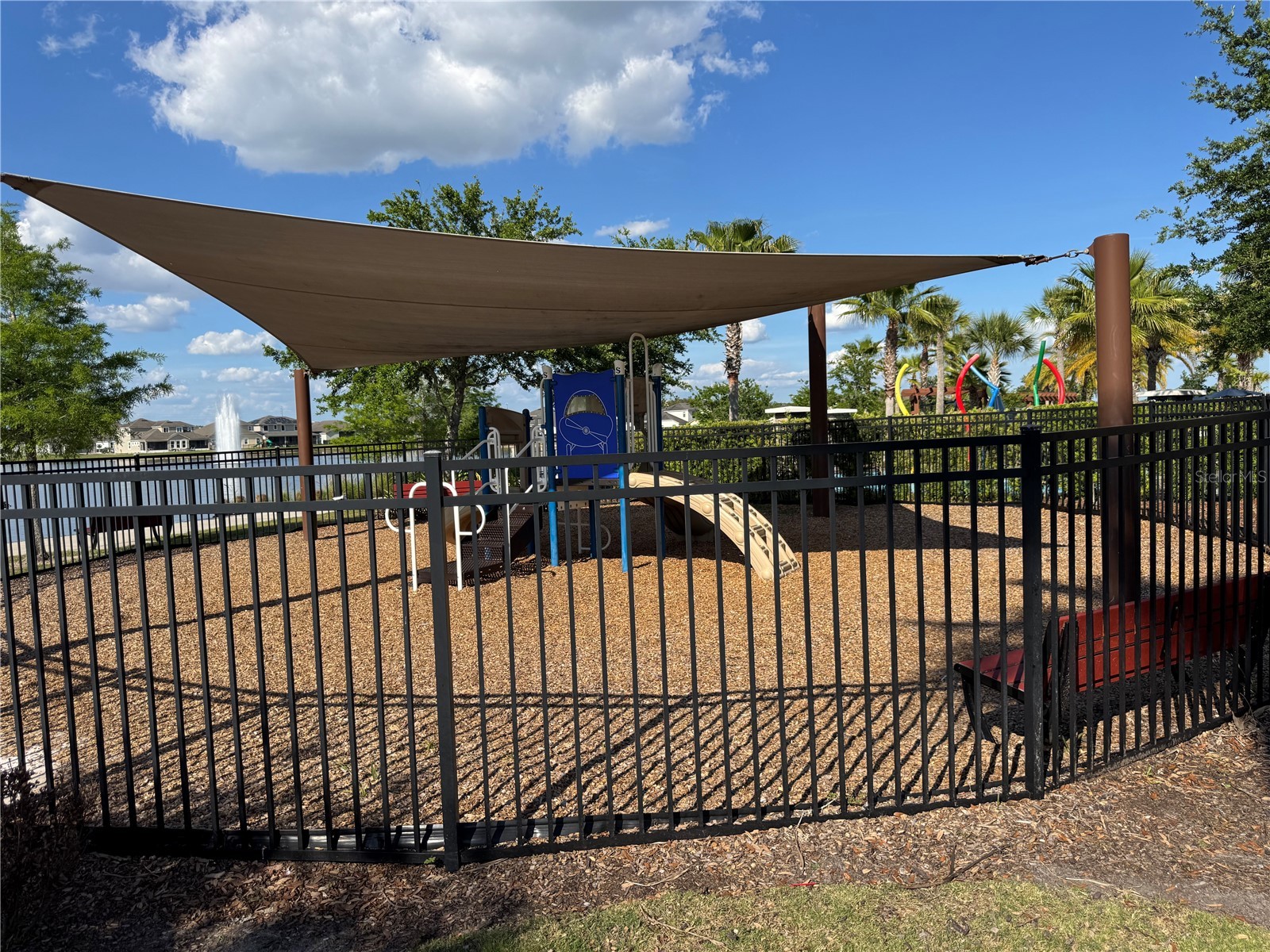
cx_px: 635
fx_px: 881
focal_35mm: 24
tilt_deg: -4.3
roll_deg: +3.0
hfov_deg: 71.6
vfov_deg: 56.8
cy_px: 476
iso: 80
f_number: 1.78
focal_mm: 6.76
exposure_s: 1/4608
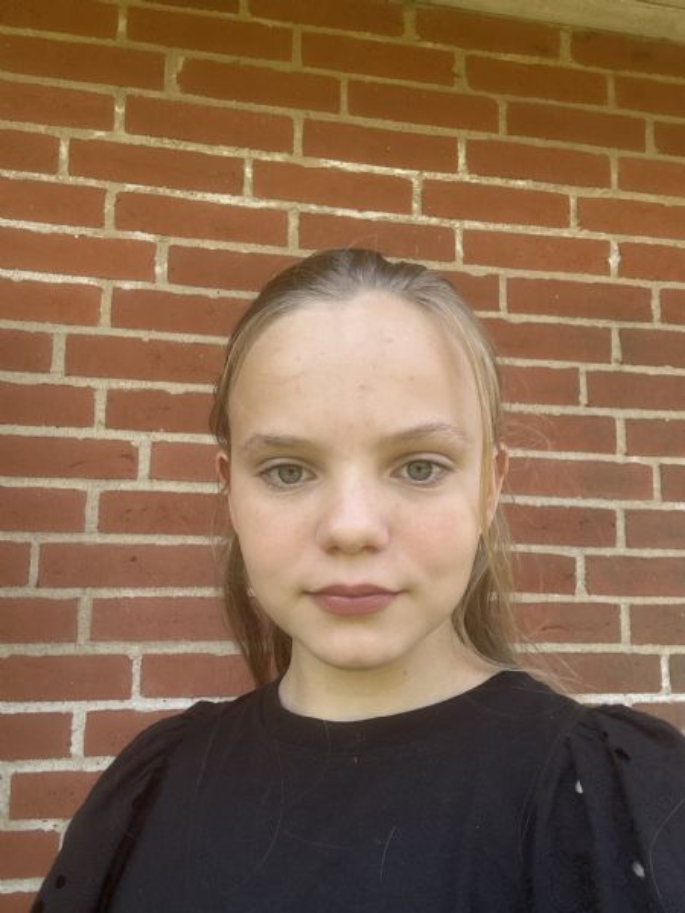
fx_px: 792
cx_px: 342
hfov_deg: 46.8
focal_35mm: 30
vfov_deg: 60.0
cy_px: 456
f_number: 1.9
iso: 20
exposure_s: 1/121
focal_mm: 2.69
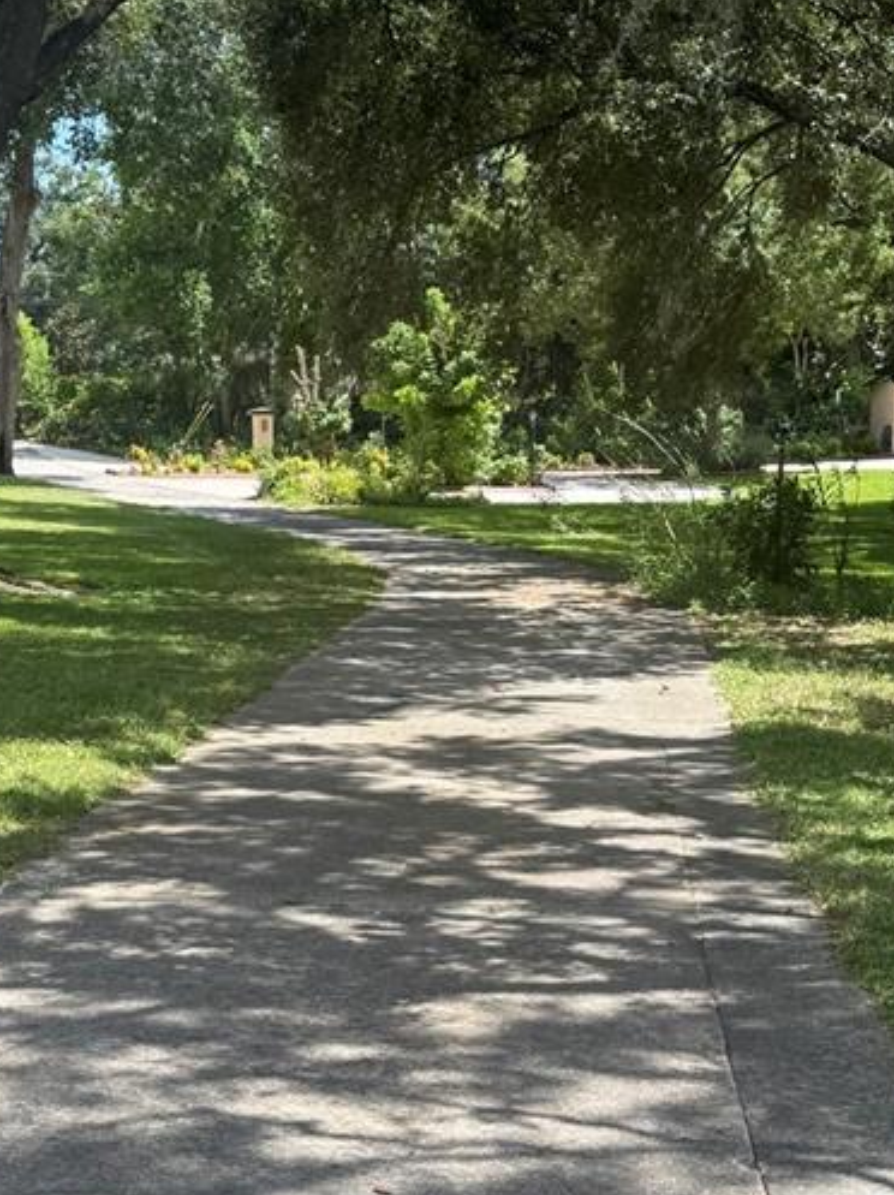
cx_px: 353
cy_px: 661
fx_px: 2000
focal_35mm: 58
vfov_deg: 33.2
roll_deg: -0.3
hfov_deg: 25.1
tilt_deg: -8.1
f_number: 1.78
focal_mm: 6.76
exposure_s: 1/1139
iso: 80
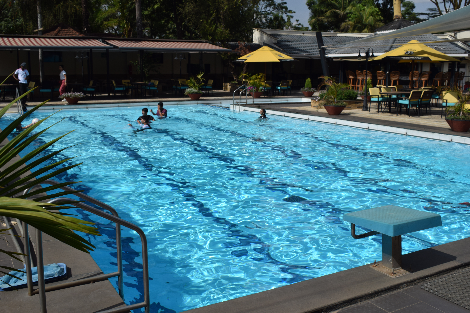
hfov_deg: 51.3
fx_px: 490
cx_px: 235
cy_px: 156
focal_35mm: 38
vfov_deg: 35.5
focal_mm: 25
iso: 100
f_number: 10
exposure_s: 1/400
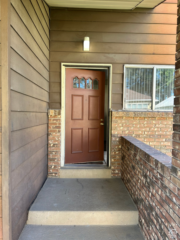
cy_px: 120
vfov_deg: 67.3
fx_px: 180
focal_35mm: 26
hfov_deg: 53.1
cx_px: 90
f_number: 1.5
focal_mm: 5.7
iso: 32
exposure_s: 1/121
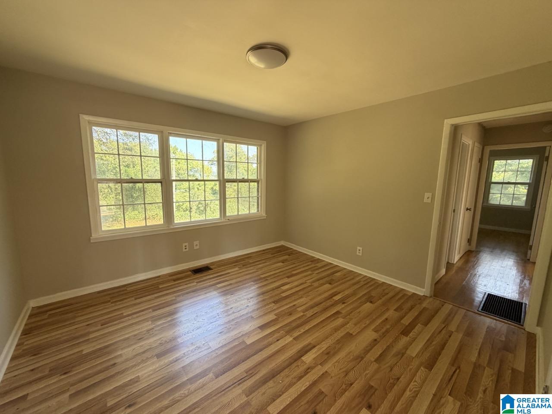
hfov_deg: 102.1
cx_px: 276
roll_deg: -0.1
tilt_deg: -7.1
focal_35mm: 14
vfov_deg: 85.7
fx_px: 223
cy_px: 207
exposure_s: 1/121
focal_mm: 2.22
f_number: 2.2
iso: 160
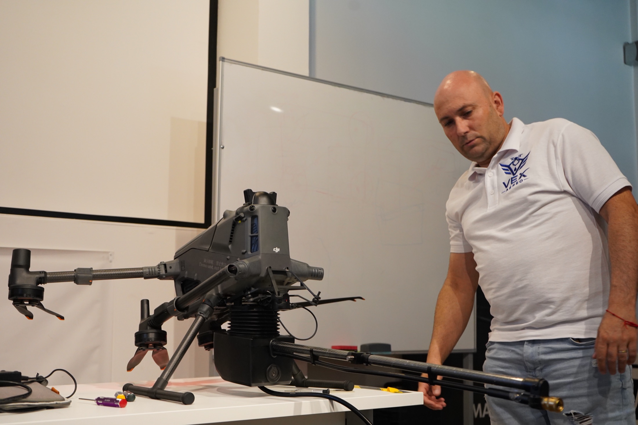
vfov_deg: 30.5
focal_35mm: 44
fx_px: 780
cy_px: 212
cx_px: 319
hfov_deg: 44.5
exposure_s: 1/50
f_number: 4.5
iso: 3200
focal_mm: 44
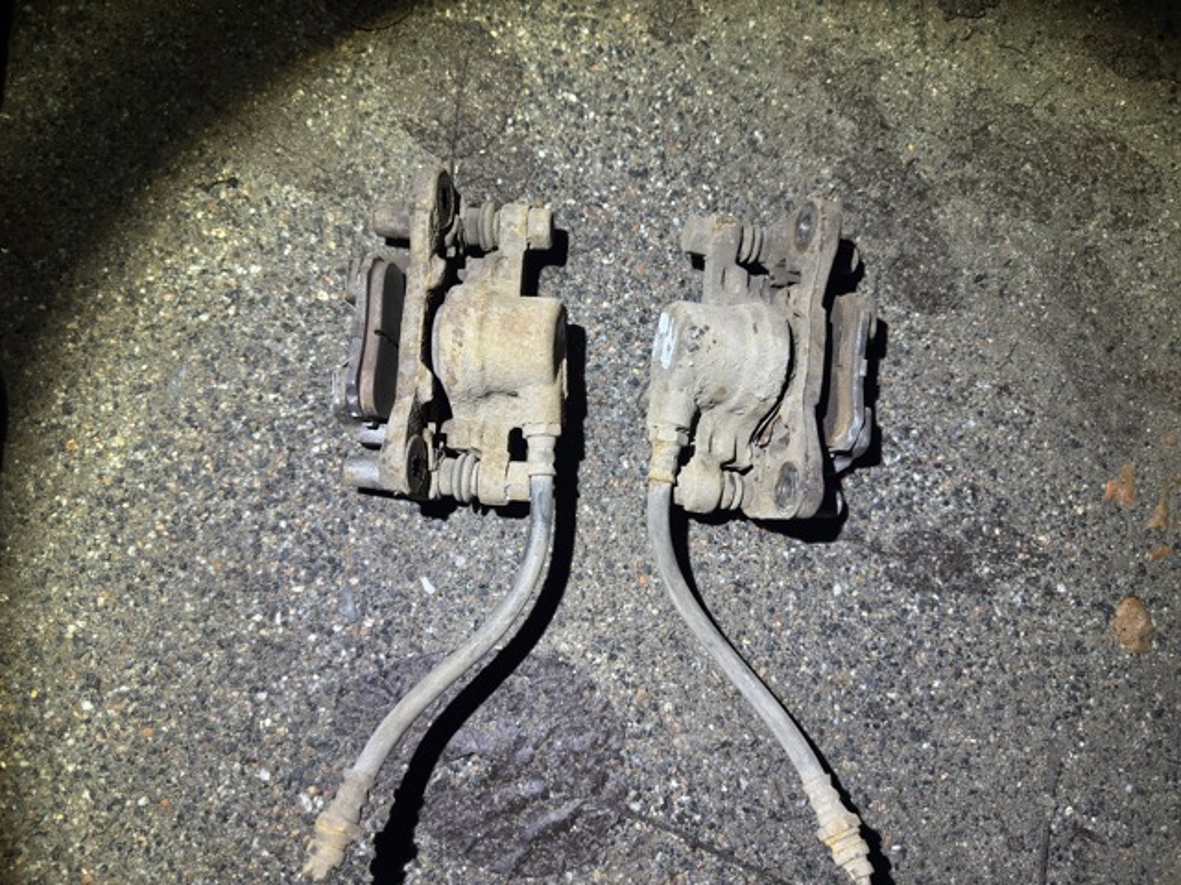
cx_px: 590
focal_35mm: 24
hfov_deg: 71.6
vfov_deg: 56.8
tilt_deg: -81.5
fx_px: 819
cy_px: 442
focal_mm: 6.76
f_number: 1.78
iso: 400
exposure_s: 1/49
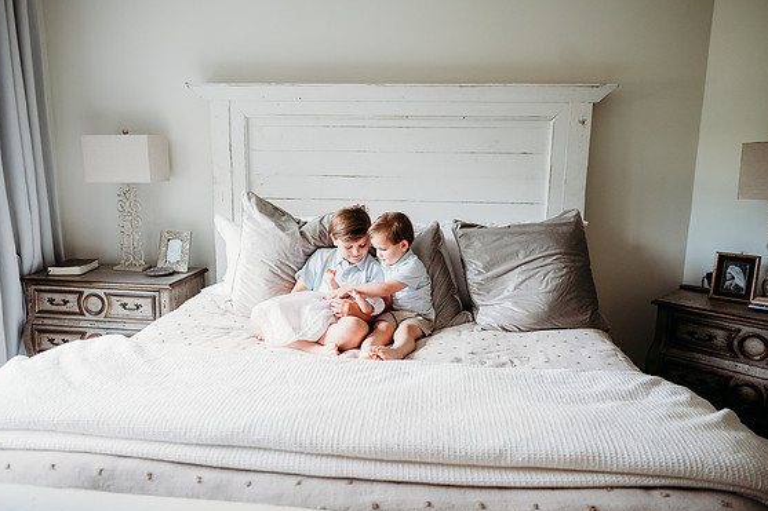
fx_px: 533
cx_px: 383
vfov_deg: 51.3
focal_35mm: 25
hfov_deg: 71.5
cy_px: 254
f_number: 2.8
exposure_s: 1/200
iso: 800
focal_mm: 24
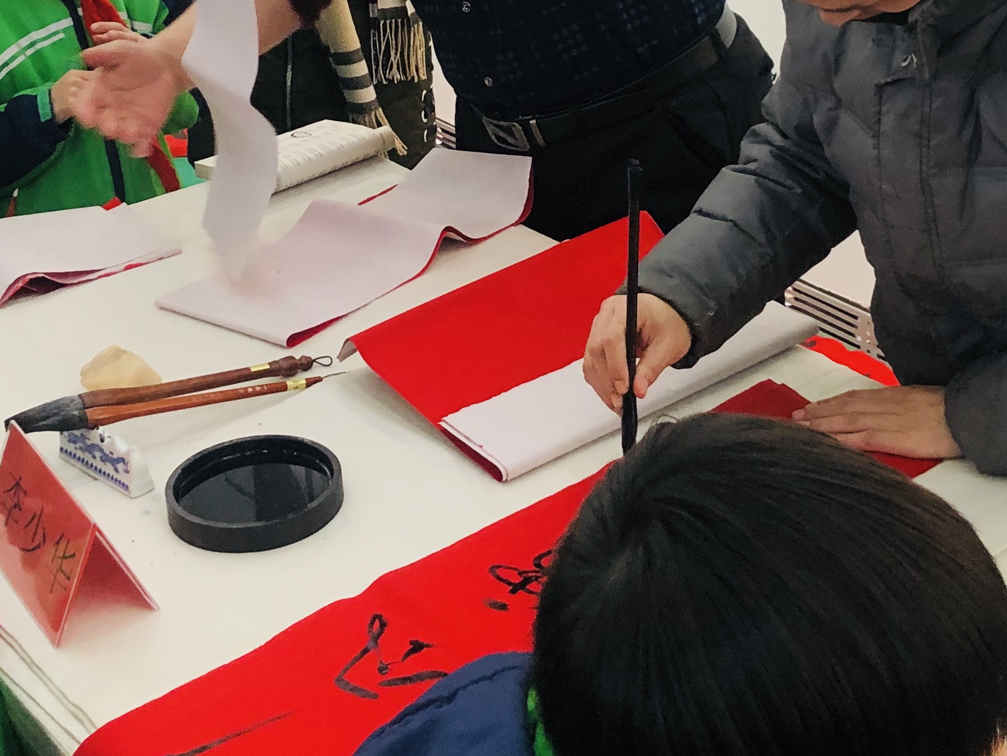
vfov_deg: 20.4
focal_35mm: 70
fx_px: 2036
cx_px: 459
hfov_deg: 27.8
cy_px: 0
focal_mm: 4
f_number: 1.8
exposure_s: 1/100
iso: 100
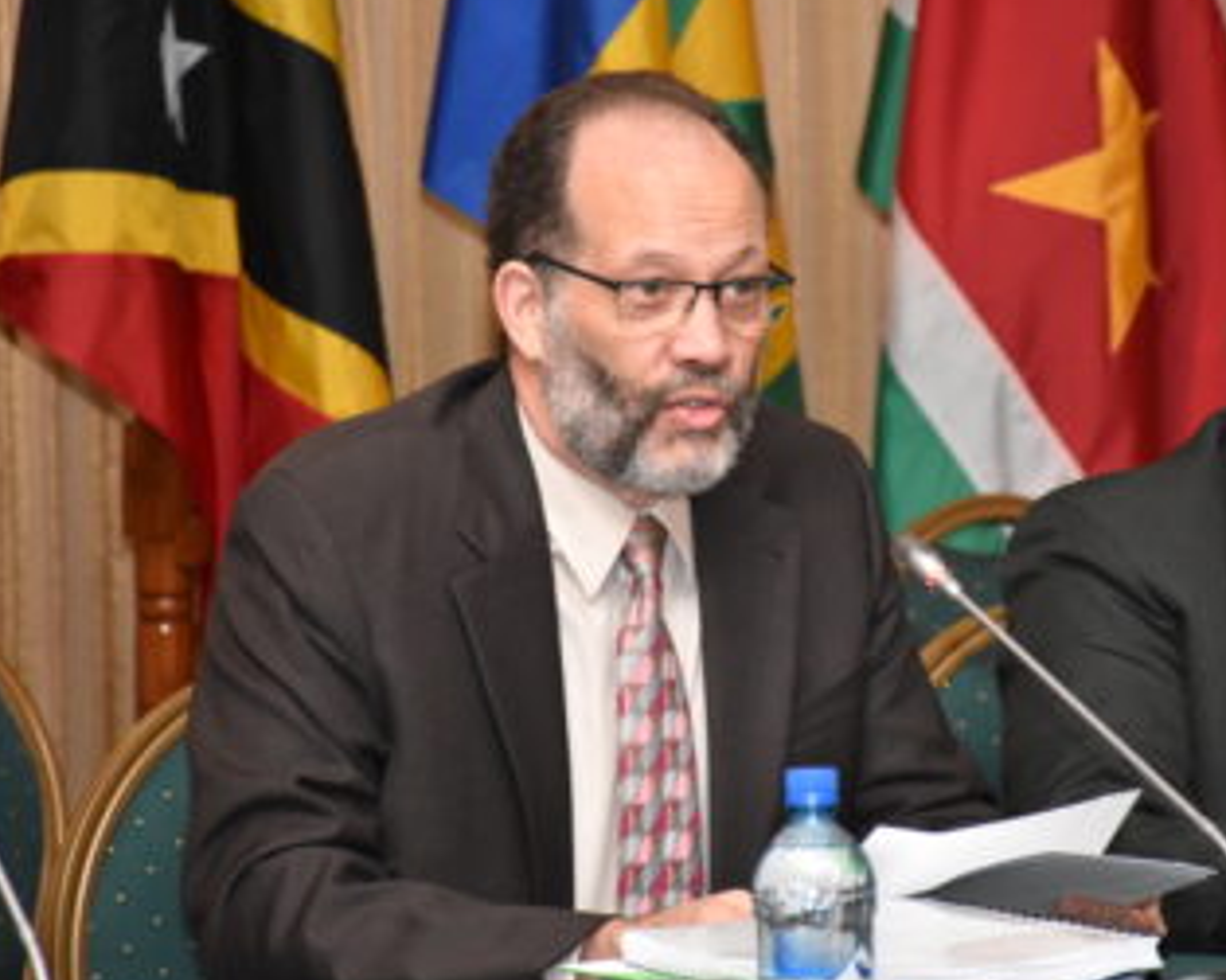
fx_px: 9576
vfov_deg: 5.9
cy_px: 484
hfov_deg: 7.3
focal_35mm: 264
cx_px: 746
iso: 2500
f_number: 5.6
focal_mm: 140
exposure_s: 1/125
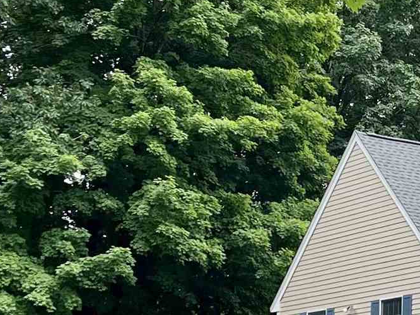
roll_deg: -0.9
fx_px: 1455
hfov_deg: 16.0
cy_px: 165
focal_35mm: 120
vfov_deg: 12.3
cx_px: 446
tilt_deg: +11.9
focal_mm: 5.1
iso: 50
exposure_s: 1/1066
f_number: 1.6
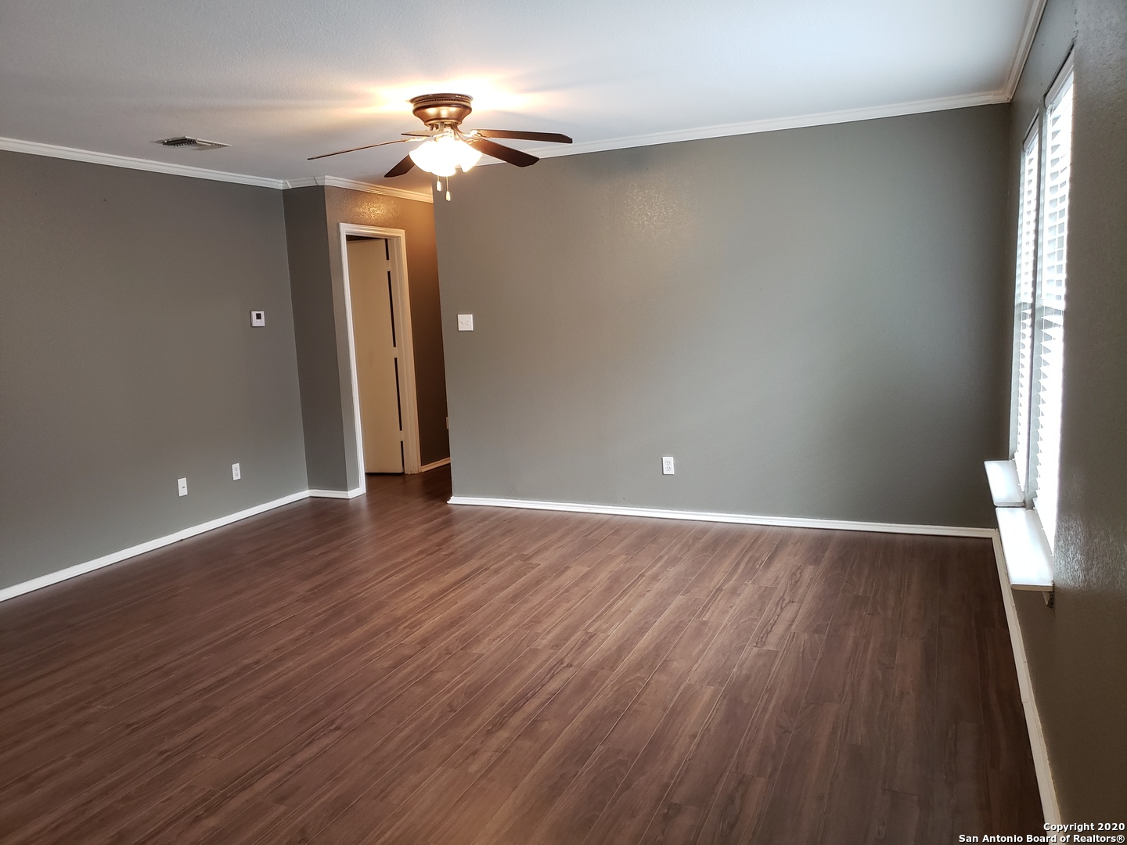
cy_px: 422
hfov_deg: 67.3
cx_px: 564
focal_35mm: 26
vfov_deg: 53.1
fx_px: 846
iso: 320
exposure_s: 1/60
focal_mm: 4.3
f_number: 1.5
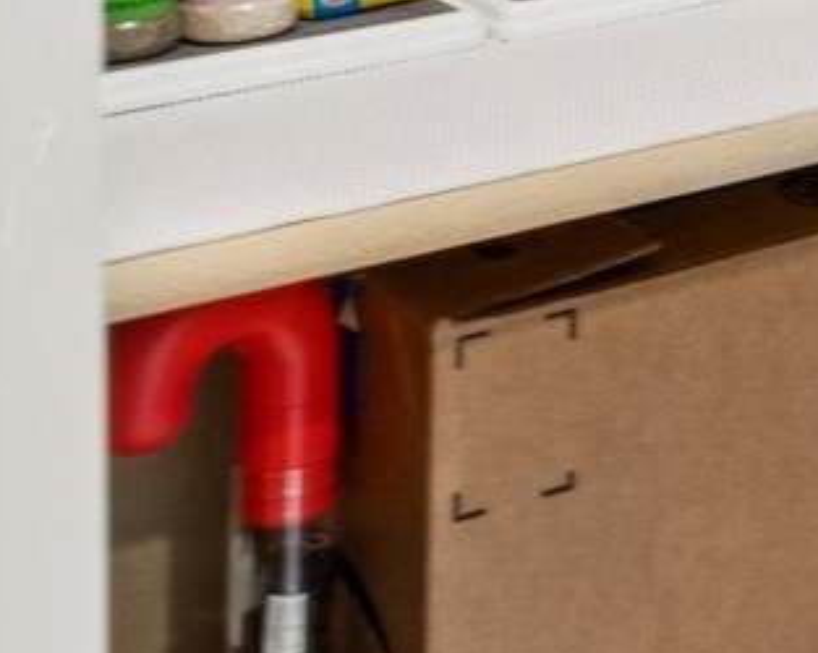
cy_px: -773
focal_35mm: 119
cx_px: 1491
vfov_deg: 11.3
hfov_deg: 14.2
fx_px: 2880
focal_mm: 19.5
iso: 800
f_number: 8
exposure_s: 1/10
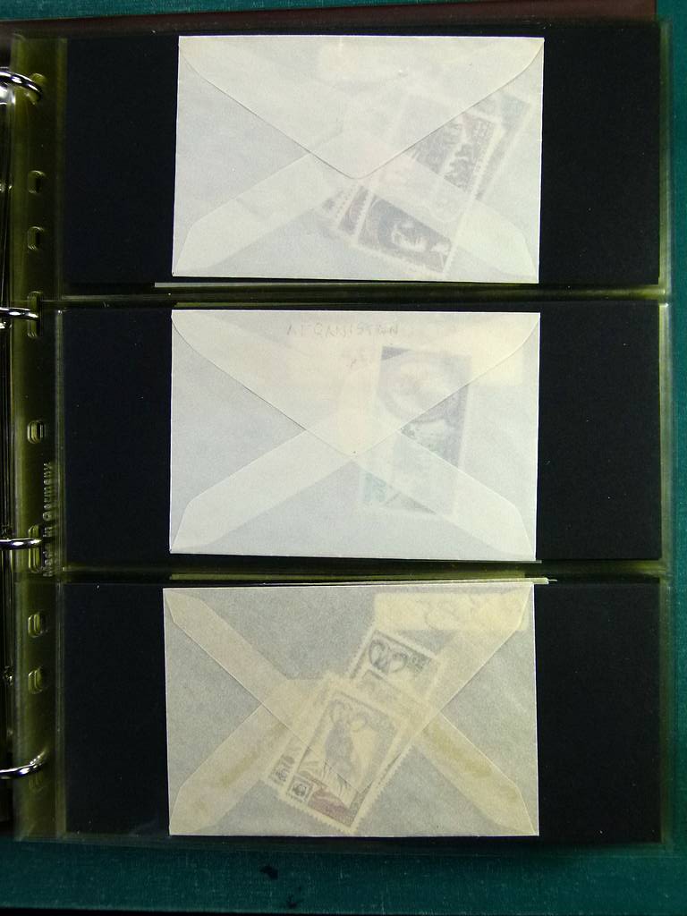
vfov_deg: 47.9
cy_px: 458
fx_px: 1032
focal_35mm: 39
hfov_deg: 36.8
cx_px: 344
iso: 200
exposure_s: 1/250
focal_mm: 7
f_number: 3.1
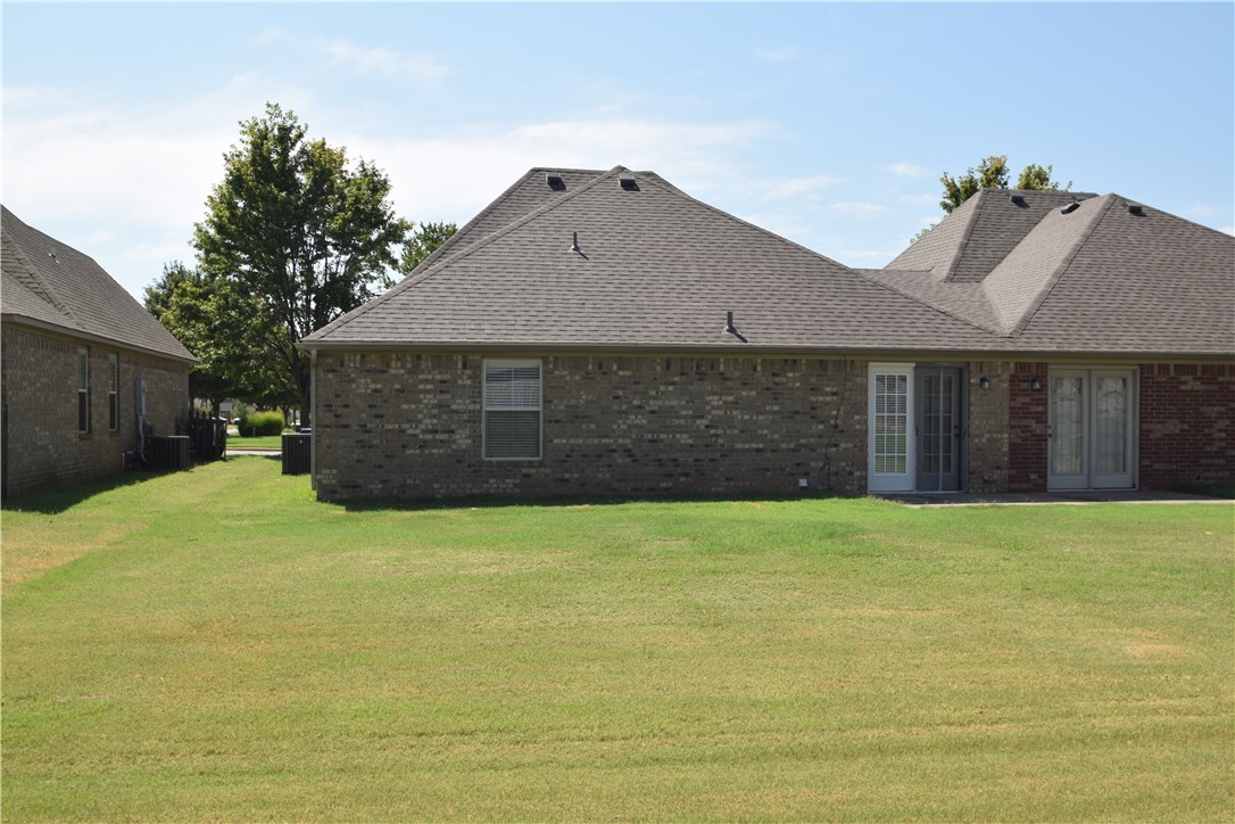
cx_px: 618
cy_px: 412
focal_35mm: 36
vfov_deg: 36.9
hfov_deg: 53.1
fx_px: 1235
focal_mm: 24
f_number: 10
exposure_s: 1/200
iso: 100
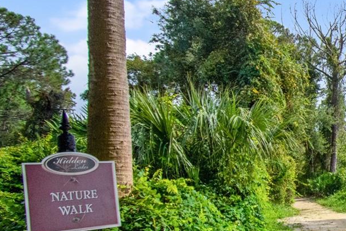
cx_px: 447
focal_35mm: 39
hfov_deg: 35.0
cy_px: 157
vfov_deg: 33.9
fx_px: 375
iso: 800
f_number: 4.5
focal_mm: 10
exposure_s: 1/5000
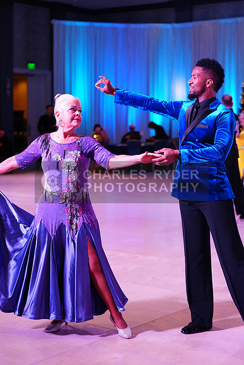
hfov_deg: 19.5
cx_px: 122
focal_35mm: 70
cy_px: 182
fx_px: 711
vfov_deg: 28.8
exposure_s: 1/500
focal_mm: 70
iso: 2500
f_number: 2.8
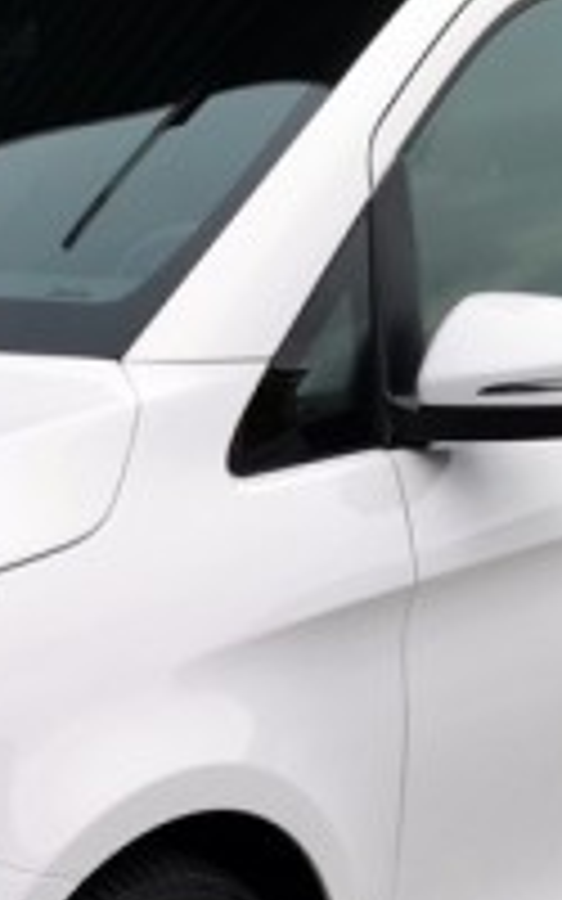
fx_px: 2916
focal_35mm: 119
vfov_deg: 17.5
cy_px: 644
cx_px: 9
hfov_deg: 10.9
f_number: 1.6
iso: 50
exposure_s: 1/1522
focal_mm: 5.56
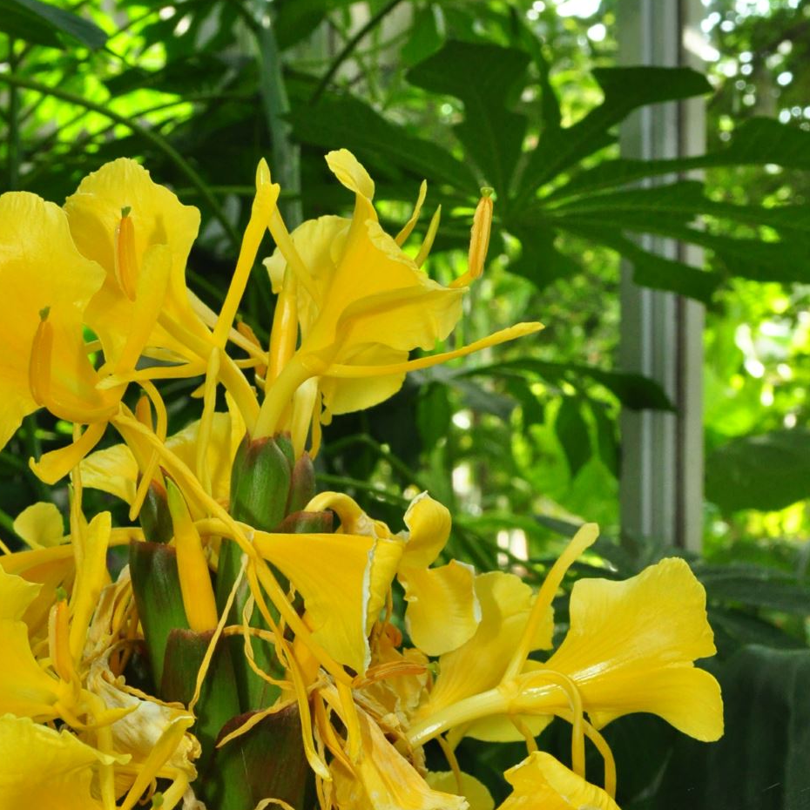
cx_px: 241
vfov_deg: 26.2
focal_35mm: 64
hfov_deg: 26.7
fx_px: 1694
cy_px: 690
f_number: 14
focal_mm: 22
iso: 1000
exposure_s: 1/60
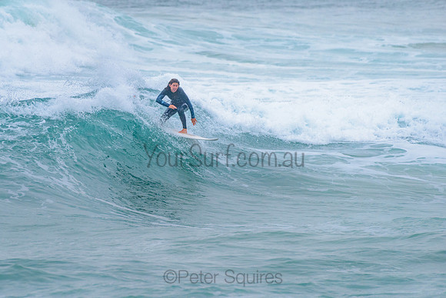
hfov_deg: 3.4
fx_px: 7583
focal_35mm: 612
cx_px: 173
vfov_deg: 2.2
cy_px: 116
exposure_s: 1/2000
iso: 1400
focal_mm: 500
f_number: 5.6
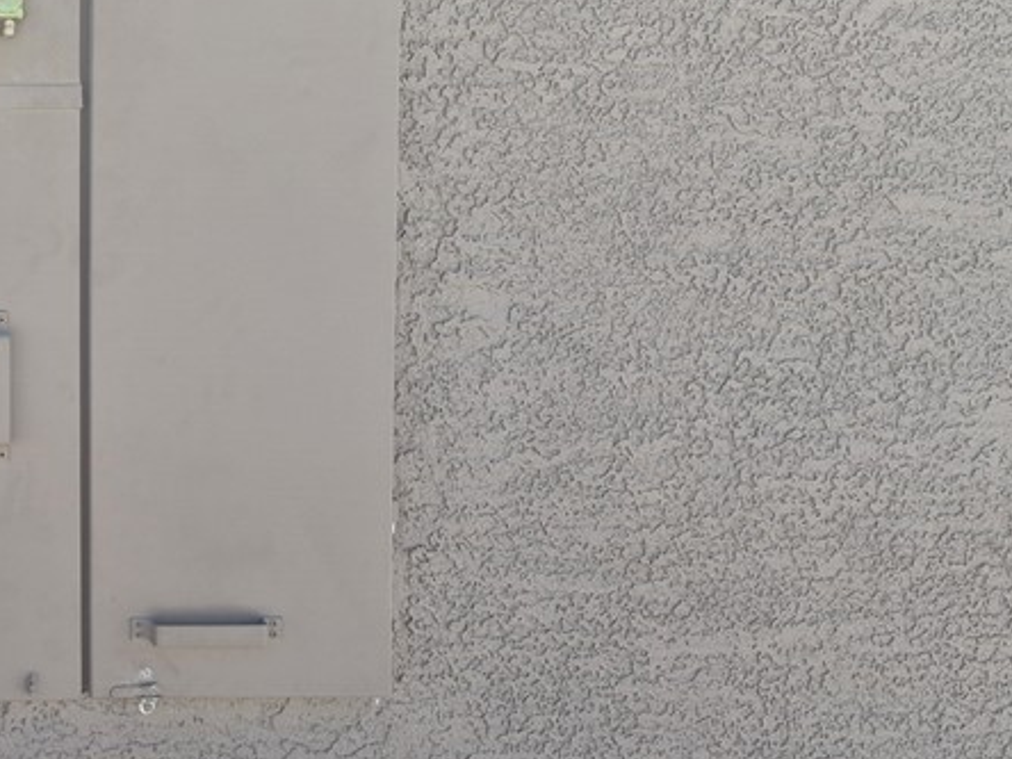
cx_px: -98
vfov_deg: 27.3
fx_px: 1549
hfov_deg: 32.0
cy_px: 223
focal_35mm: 53
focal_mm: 5.4
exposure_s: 1/1468
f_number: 1.8
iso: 80
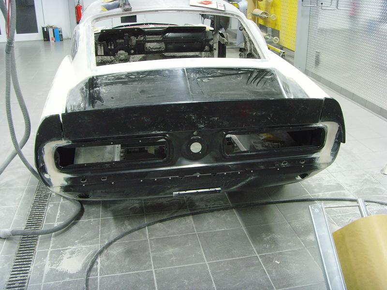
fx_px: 436
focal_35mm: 39
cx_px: 194
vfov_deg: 36.8
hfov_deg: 47.9
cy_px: 145
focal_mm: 6.6
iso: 200
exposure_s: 1/15
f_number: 3.5
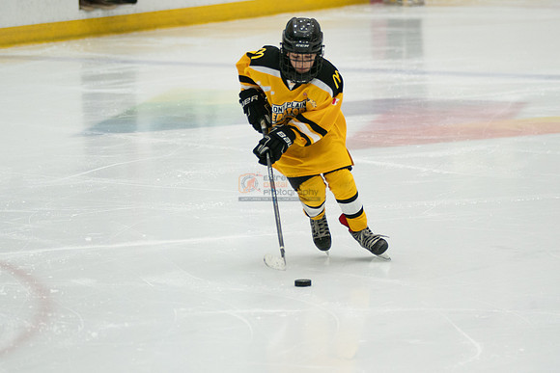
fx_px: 3639
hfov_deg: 8.8
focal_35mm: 234
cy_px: 184
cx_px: 301
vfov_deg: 5.9
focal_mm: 157
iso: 2500
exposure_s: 1/2000
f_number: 3.2
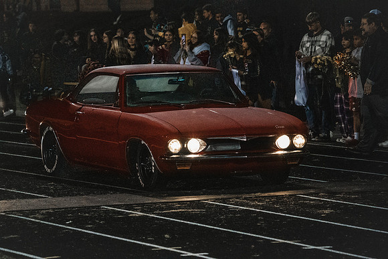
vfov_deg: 6.9
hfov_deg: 10.3
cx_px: 194
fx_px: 2156
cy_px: 130
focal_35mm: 200
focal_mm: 200
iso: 51200
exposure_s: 1/640
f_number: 6.3
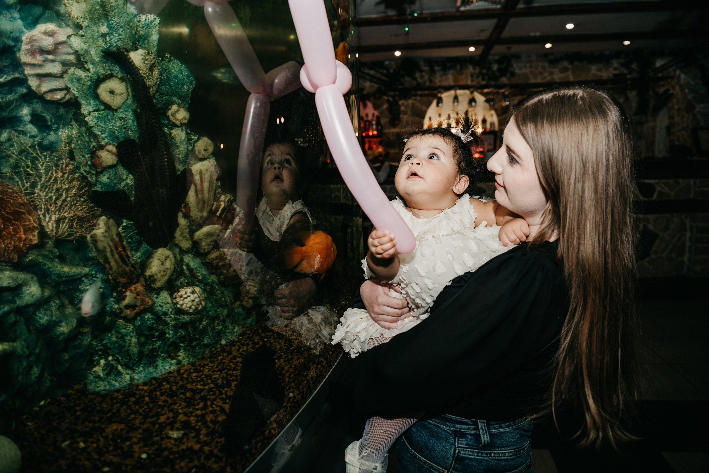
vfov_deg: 53.1
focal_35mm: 24
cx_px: 354
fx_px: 473
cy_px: 236
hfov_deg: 73.7
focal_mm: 24
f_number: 3.5
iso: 160
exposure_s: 1/160
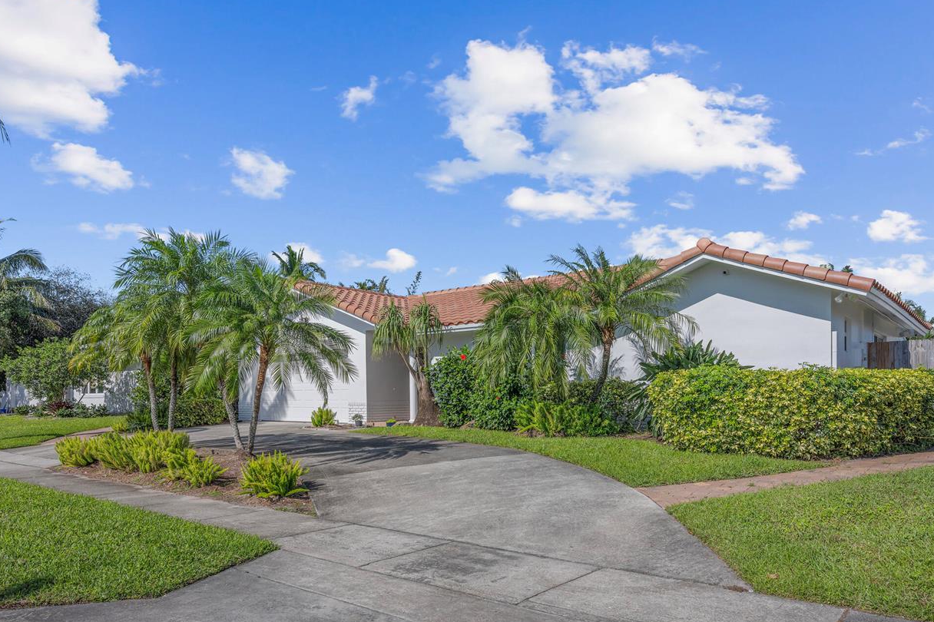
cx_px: 472
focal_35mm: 25
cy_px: 391
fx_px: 648
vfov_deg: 50.7
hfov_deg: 71.5
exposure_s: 1/320
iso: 200
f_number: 8
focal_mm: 19
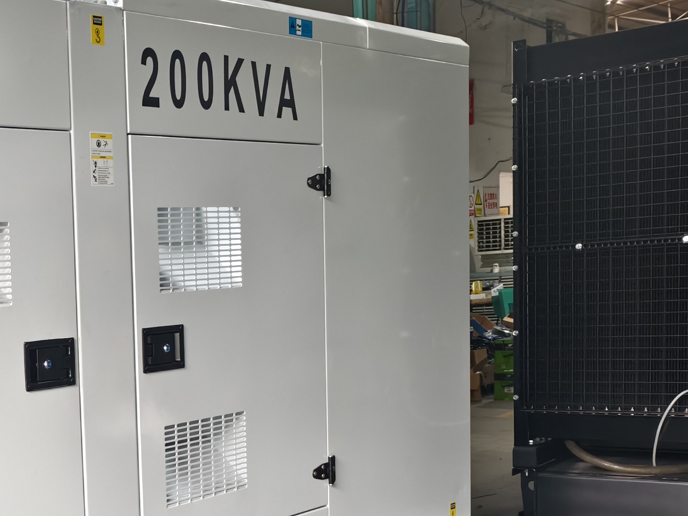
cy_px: 426
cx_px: -146
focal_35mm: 58
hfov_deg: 28.7
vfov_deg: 24.7
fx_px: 1153
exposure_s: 1/100
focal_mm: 5.6
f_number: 1.57
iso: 482
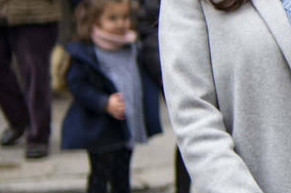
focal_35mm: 188
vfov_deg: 7.3
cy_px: 88
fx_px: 1518
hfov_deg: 9.7
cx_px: 689
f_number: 2.2
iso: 320
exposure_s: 1/640
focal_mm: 35
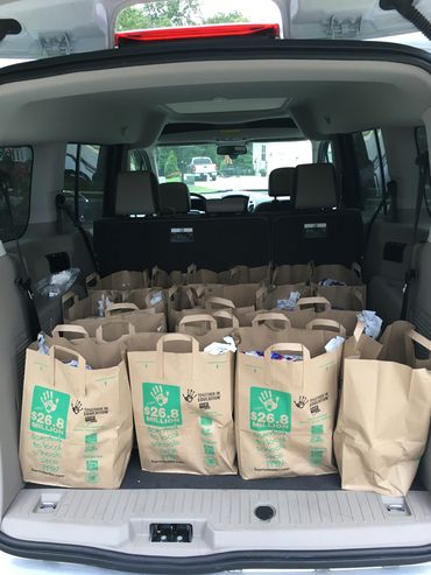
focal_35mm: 29
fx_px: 481
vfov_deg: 61.6
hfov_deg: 48.2
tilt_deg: -15.2
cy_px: 288
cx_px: 216
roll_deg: -0.5
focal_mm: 4.15
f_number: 2.2
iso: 40
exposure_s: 1/30
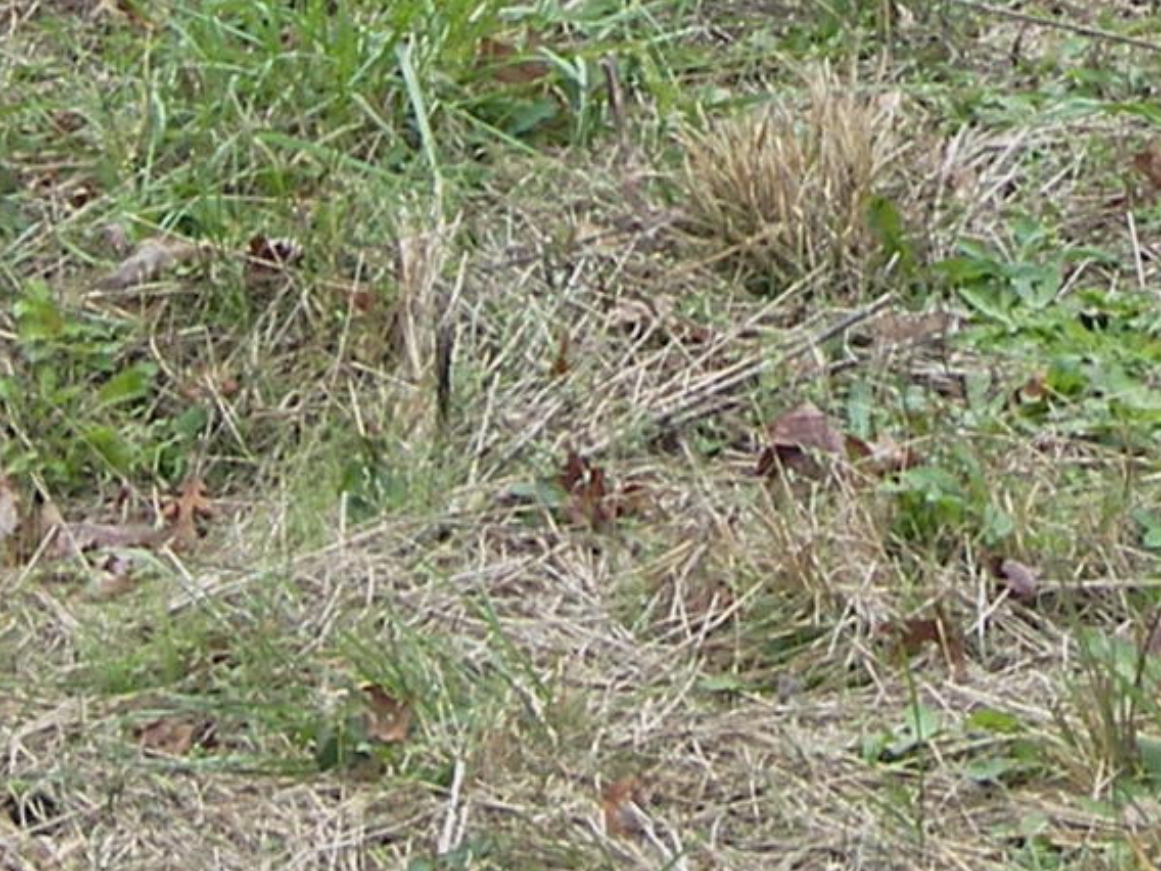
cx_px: 1081
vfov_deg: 7.0
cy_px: -660
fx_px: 6909
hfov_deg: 9.6
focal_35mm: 206
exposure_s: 1/80
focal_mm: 8.3
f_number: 3.2
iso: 50
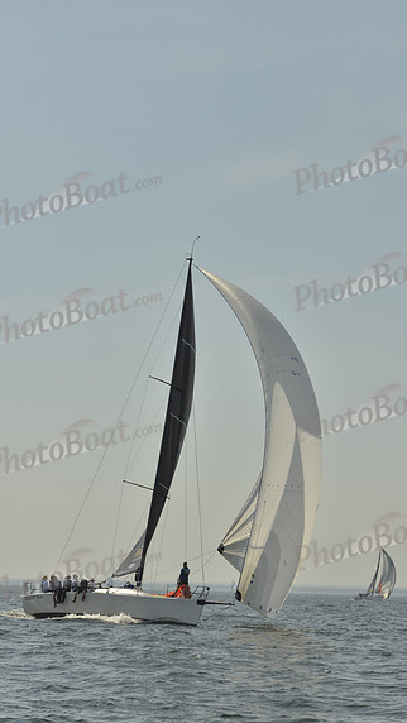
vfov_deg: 25.0
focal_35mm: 85
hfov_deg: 14.2
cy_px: 363
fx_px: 1630
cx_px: 228
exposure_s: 1/1250
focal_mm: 80
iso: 200
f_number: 9
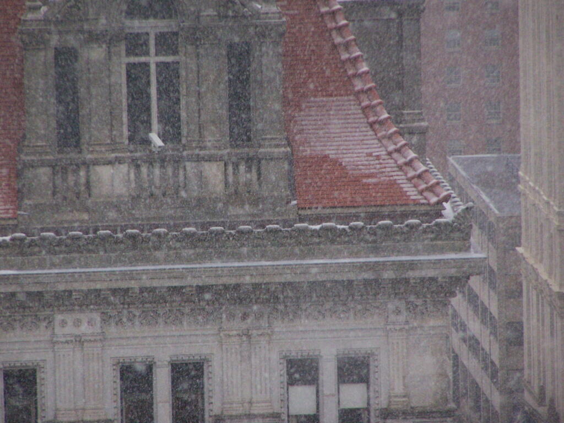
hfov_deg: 5.2
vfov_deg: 3.9
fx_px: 6191
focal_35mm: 380
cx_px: 282
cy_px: 212
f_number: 3.7
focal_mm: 63
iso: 400
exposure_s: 1/200
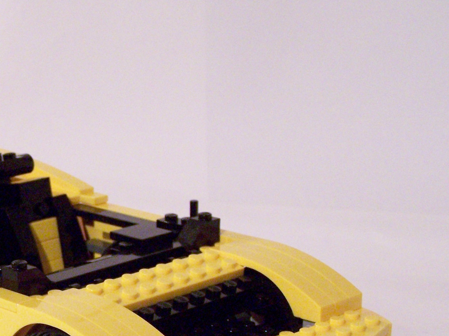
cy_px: 282
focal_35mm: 105
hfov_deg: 18.4
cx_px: 54
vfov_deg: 14.0
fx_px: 1362
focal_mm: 9.3
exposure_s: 1/8
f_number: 3.1
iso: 400
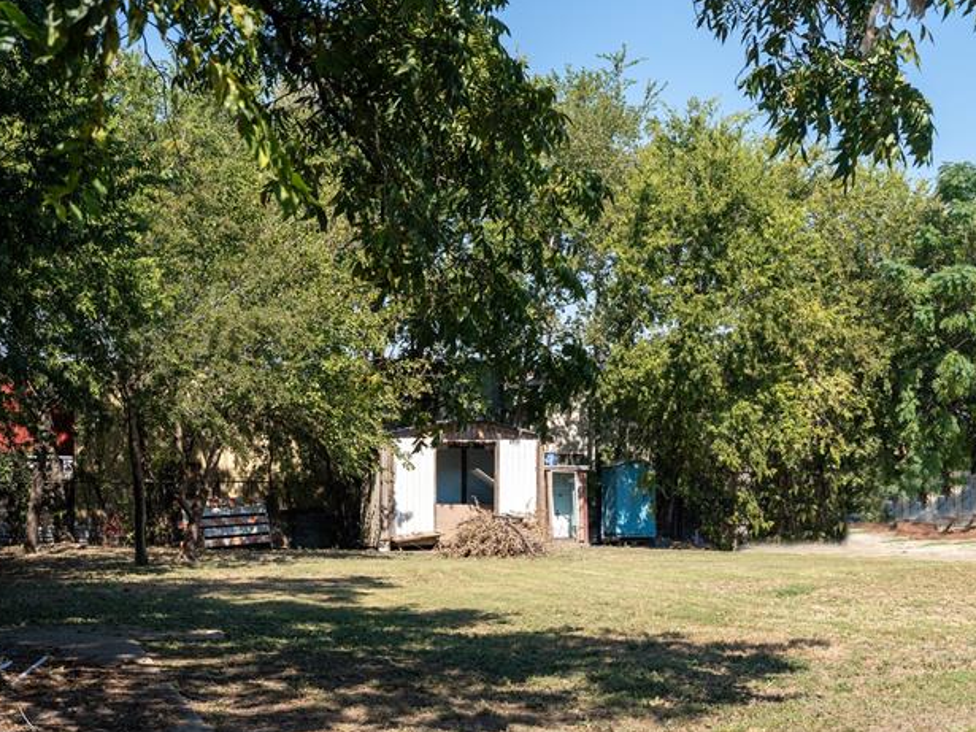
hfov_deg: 33.5
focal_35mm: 56
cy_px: 505
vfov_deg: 25.9
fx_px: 1579
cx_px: 763
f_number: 6.3
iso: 160
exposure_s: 1/320
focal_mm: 35
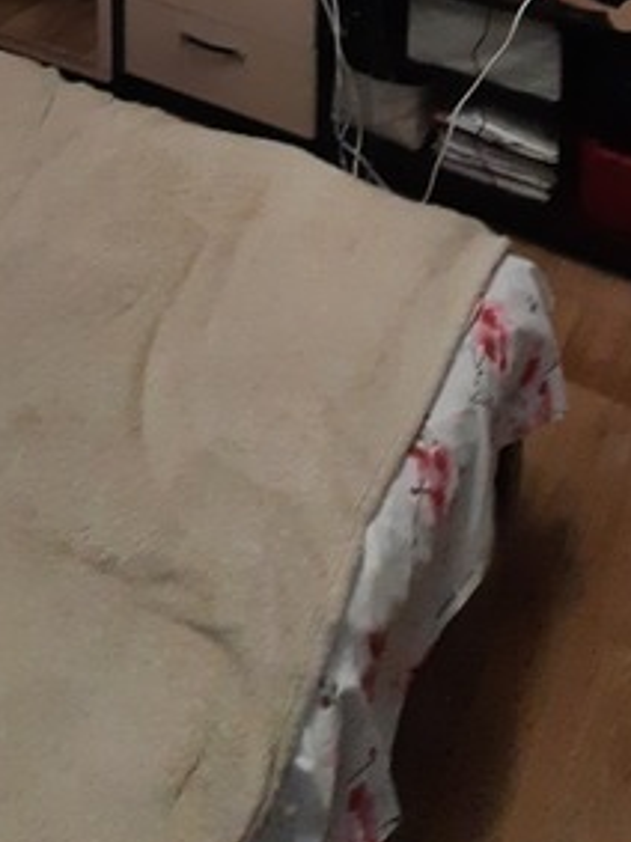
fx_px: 1119
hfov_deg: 31.2
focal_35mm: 46
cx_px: 205
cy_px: -339
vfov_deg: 29.7
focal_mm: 1.74
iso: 200
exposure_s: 1/25
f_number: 2.2
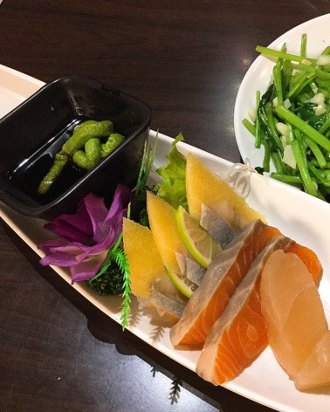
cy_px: 207
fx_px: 500
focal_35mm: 41
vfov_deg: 44.8
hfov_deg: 35.2
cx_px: 268
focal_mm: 3.3
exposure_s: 1/17
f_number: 2.4
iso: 200
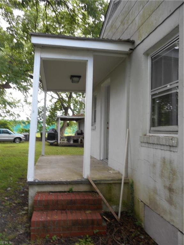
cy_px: 122
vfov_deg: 61.7
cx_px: 92
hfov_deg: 48.2
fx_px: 206
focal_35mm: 29
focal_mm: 5.2
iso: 80
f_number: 4
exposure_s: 1/40
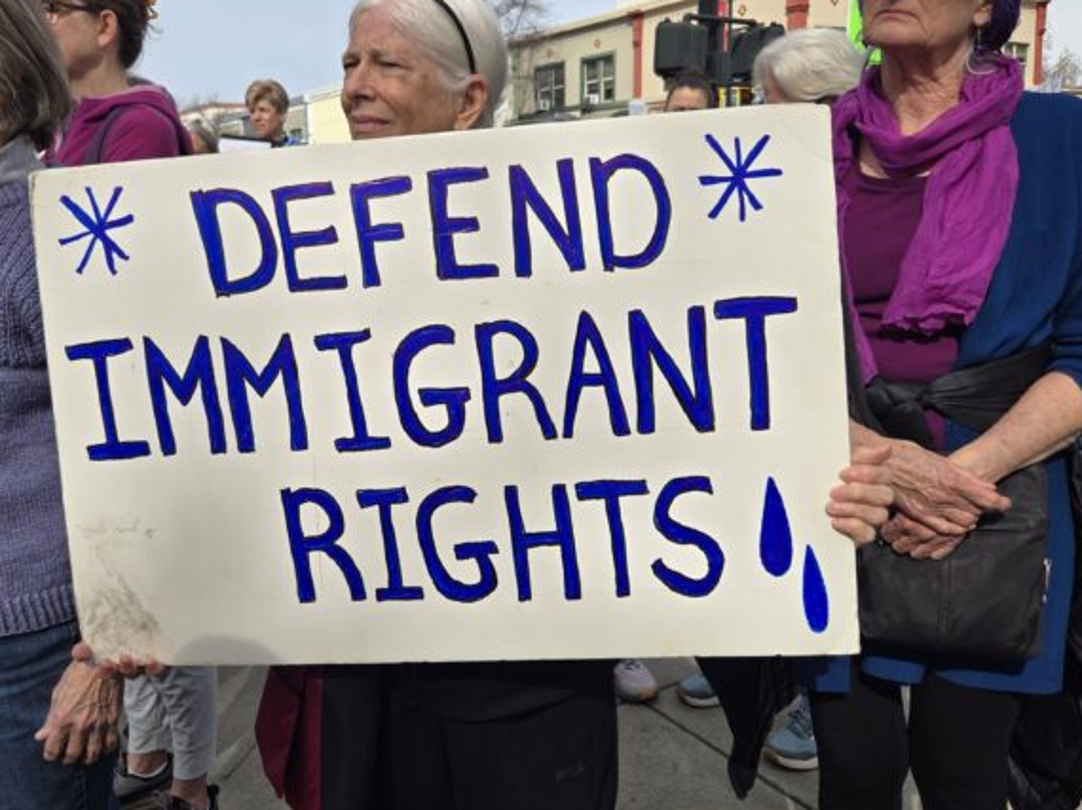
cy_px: 345
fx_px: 969
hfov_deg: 58.0
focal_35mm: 31
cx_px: 450
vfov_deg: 45.3
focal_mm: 5.4
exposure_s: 1/1686
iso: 25
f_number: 1.8
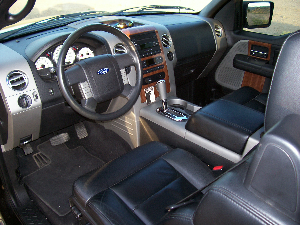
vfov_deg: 41.8
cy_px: 112
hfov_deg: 54.0
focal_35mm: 34
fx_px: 295
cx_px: 150
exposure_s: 1/64
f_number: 2.7
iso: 80
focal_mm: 5.6
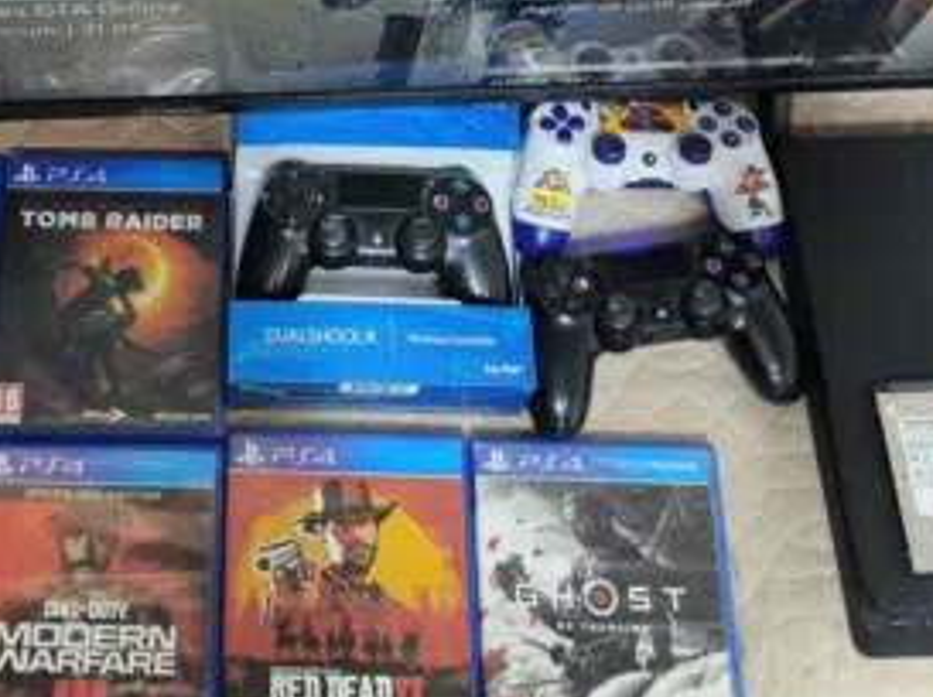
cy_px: 79
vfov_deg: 26.1
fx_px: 1454
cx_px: 270
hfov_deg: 35.0
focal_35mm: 54
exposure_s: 1/50
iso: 656
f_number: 1.7
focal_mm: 5.25
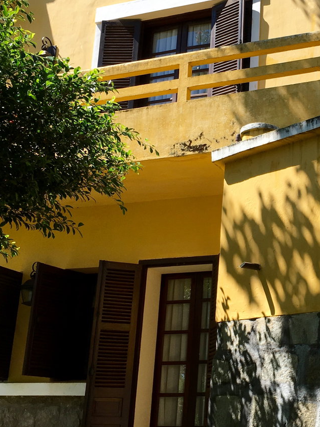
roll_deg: -2.9
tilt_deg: +18.4
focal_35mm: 55
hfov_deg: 25.8
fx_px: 678
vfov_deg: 34.9
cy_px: 210
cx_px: 285
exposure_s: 1/974
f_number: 2.2
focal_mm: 4.15
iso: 25
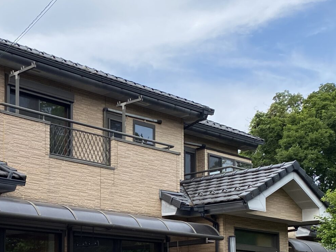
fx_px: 650
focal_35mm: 67
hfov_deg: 28.5
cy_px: 232
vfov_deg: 21.4
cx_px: 84
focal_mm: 4.25
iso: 32
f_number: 1.8
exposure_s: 1/1629
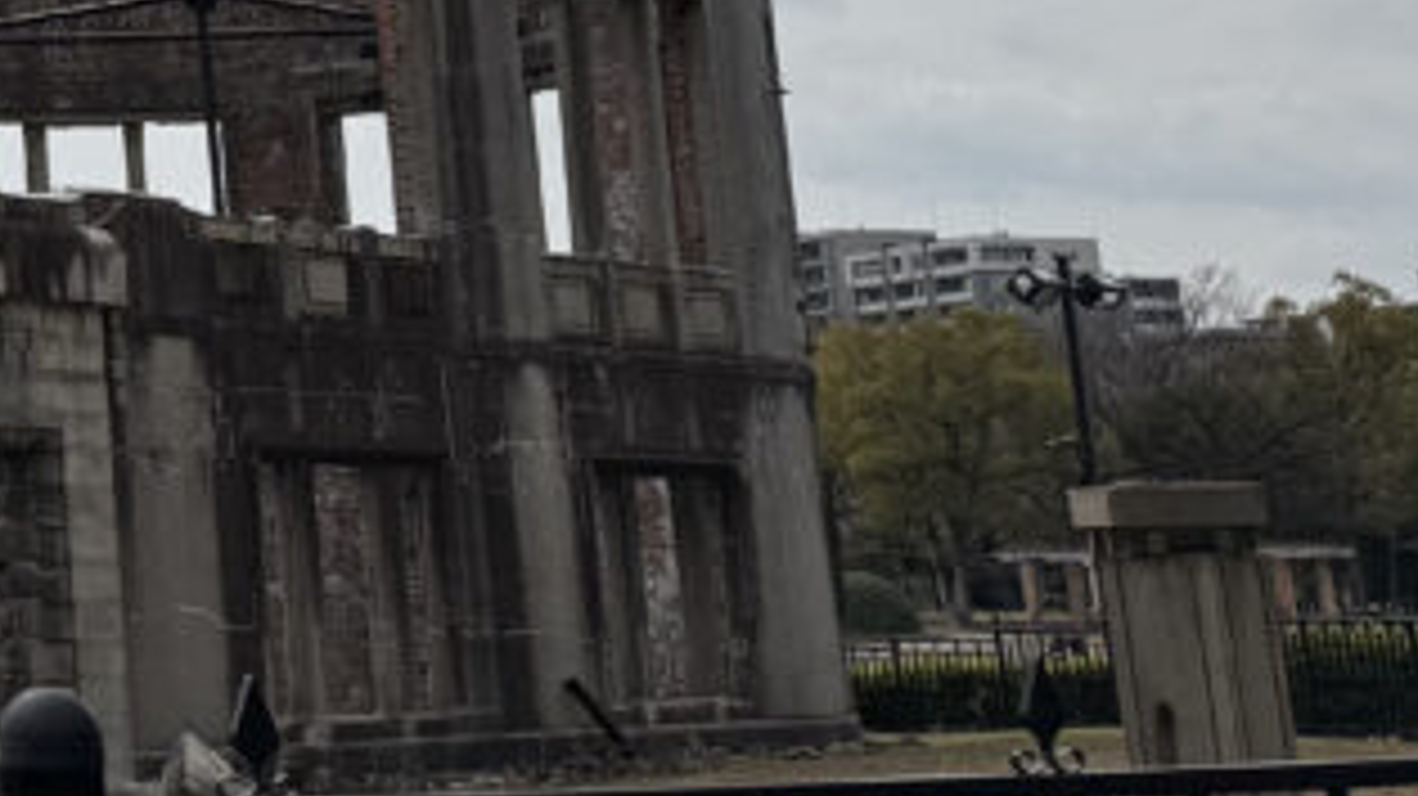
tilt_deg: +13.9
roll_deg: -0.3
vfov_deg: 13.7
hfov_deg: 20.9
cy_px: -225
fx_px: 3195
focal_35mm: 85
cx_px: -756
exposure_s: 1/12346
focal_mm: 6.76
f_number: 1.78
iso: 64
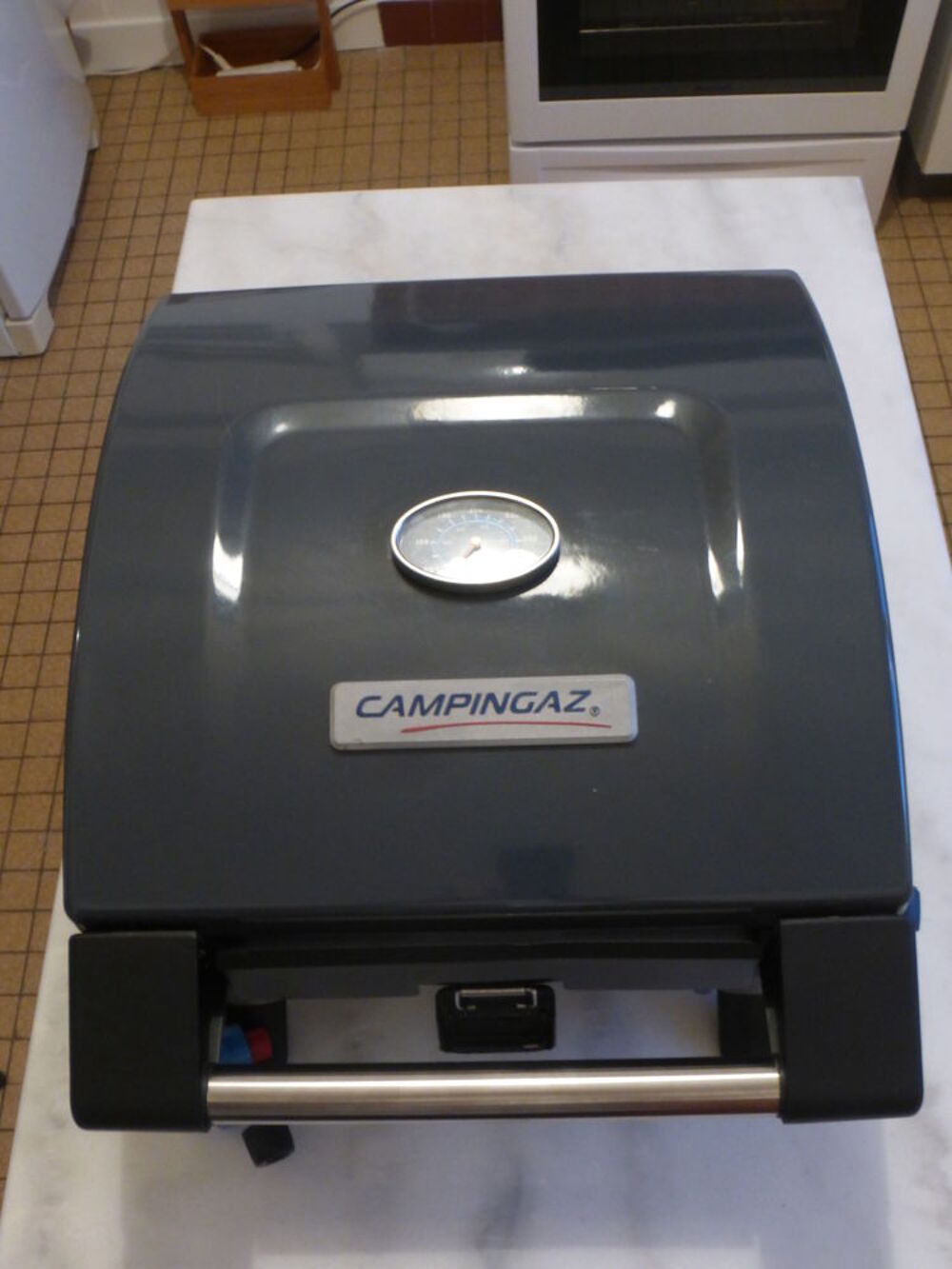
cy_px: 634
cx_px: 476
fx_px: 1283
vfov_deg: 52.6
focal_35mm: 35
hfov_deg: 40.7
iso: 400
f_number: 3.7
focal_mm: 6.1
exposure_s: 1/6
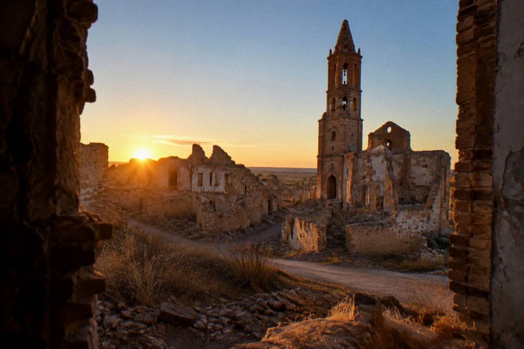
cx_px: 262
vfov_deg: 37.8
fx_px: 509
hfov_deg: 54.5
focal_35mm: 35
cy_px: 174
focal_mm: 35
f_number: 9
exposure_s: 1/320
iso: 800
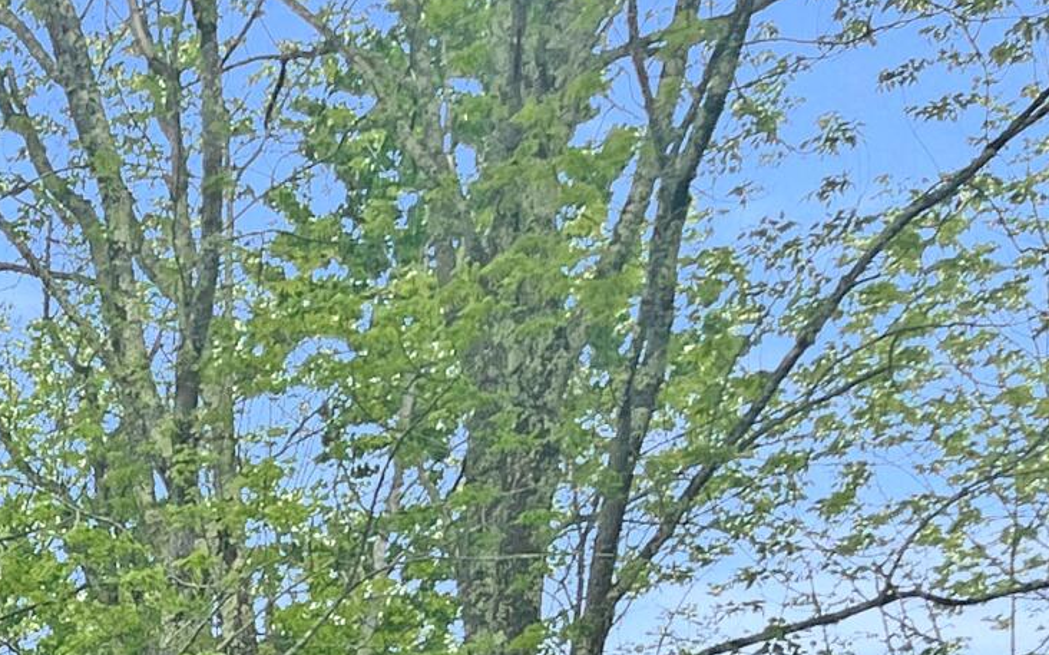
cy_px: 1503
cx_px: -929
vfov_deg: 10.2
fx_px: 3230
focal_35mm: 113
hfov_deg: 15.4
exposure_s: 1/1580
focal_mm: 5.1
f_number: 1.6
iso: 50
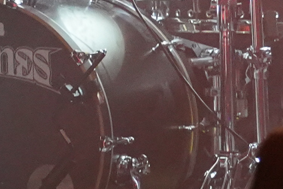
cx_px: -249
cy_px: -275
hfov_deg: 4.8
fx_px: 3365
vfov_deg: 3.2
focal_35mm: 428
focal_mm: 54
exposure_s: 1/160
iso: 6400
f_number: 4
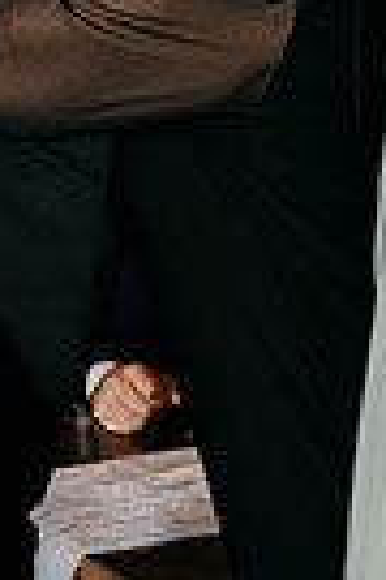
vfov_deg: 12.0
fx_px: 2686
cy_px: -137
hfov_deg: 8.2
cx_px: 253
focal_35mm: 167
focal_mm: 50
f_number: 3.2
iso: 500
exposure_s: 1/80
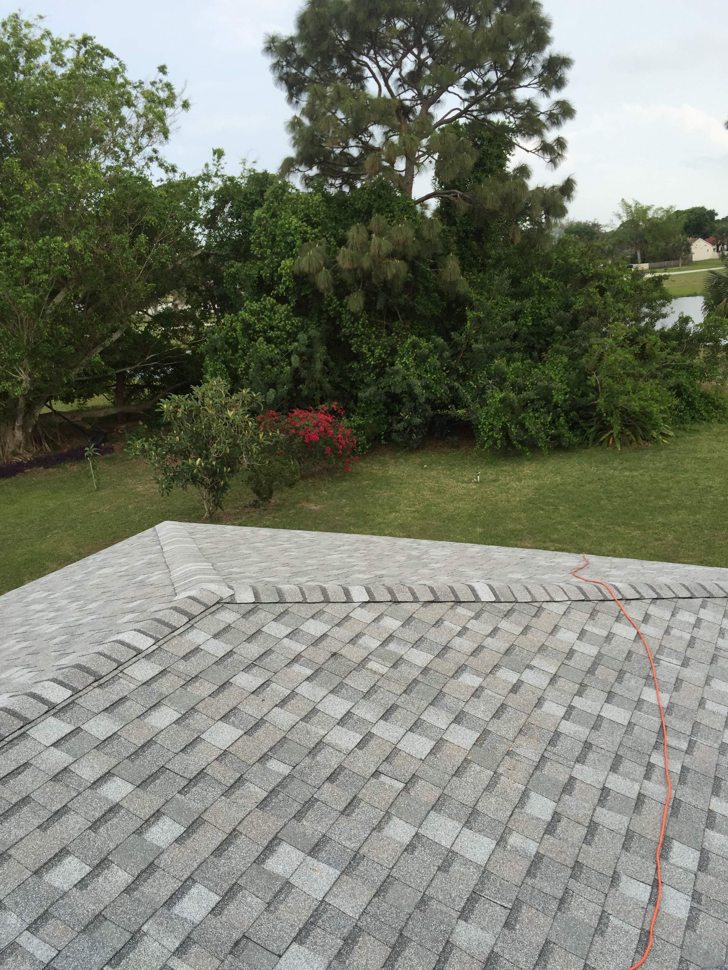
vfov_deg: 61.7
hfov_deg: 48.2
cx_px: 364
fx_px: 813
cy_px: 485
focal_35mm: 29
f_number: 2.2
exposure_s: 1/488
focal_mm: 4.15
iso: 32
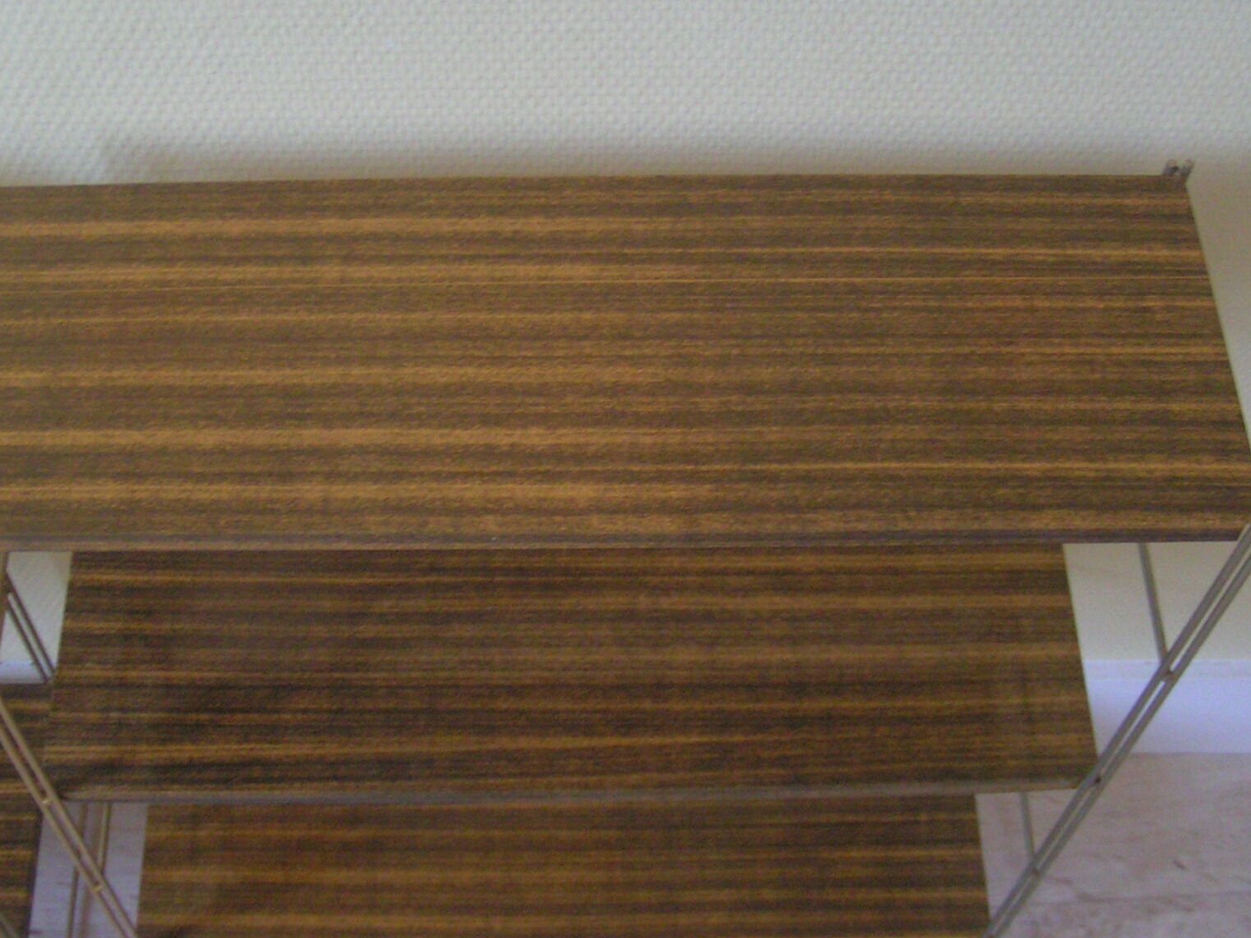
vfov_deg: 28.5
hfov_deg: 37.5
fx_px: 1843
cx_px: 565
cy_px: 499
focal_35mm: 51
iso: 200
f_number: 2.8
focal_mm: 5.8
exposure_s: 1/15
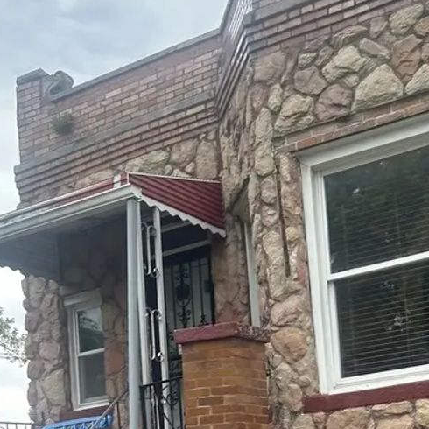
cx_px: 303
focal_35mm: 64
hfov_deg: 26.7
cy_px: 461
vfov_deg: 25.1
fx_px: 897
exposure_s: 1/174
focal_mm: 5.7
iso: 50
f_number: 1.5
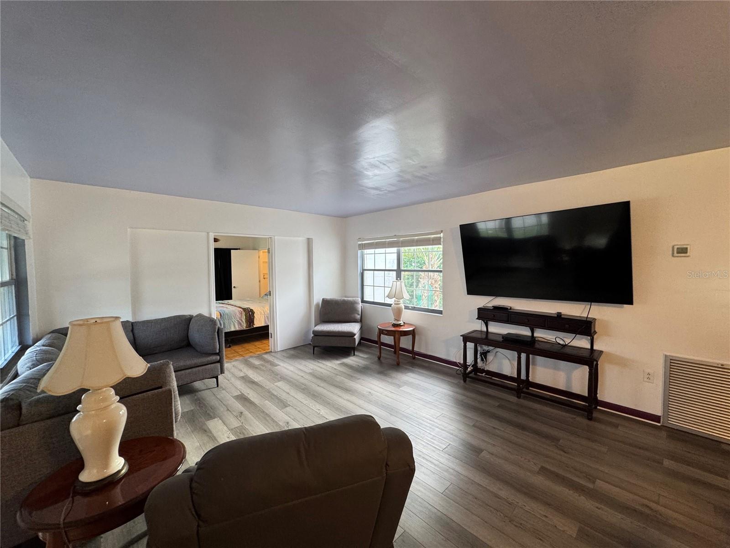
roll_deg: +0.4
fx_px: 295
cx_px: 365
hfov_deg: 102.1
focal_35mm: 14
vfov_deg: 85.7
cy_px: 274
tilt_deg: -2.8
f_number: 2.2
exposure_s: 1/60
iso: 200
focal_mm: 2.22
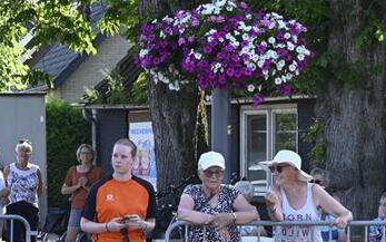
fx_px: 2146
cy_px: 234
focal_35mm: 204
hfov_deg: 10.3
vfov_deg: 6.4
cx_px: 120
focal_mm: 70
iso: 200
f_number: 5.6
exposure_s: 1/250
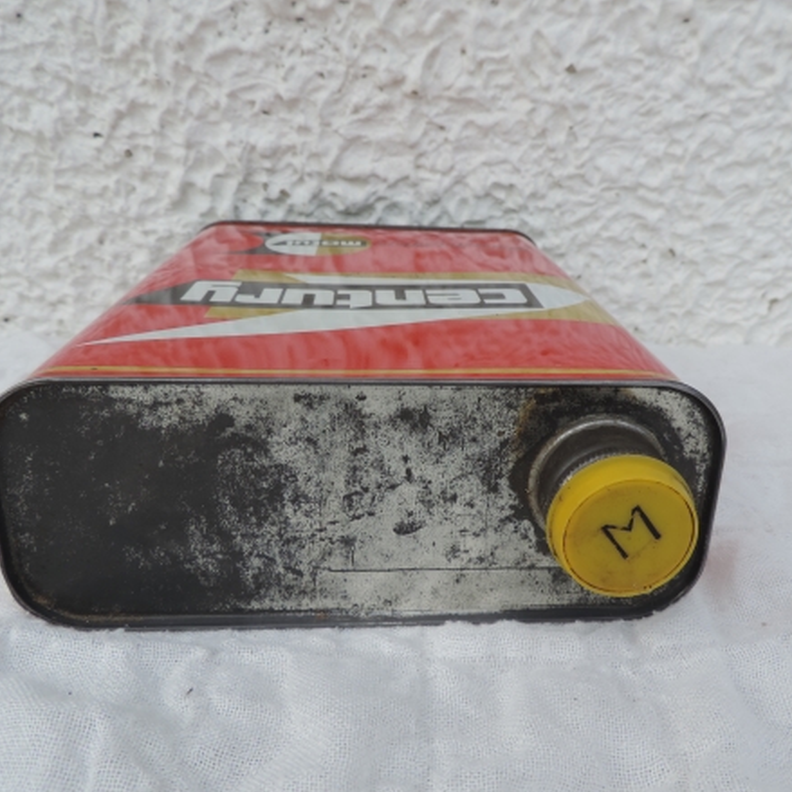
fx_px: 751
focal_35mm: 29
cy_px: 393
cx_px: 422
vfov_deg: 55.6
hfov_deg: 55.6
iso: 80
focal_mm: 4.3
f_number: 3
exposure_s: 1/500
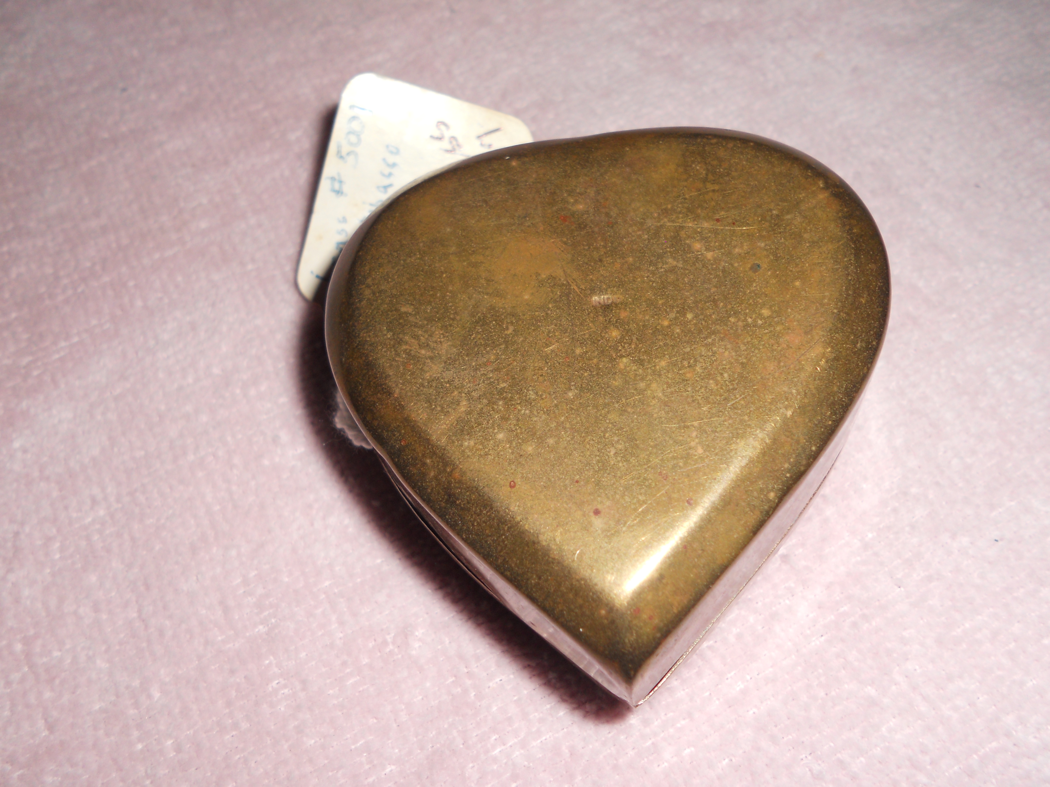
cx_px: 525
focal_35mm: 32
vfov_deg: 44.2
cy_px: 394
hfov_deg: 56.8
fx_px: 971
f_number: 8.8
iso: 80
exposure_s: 1/25
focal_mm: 5.8
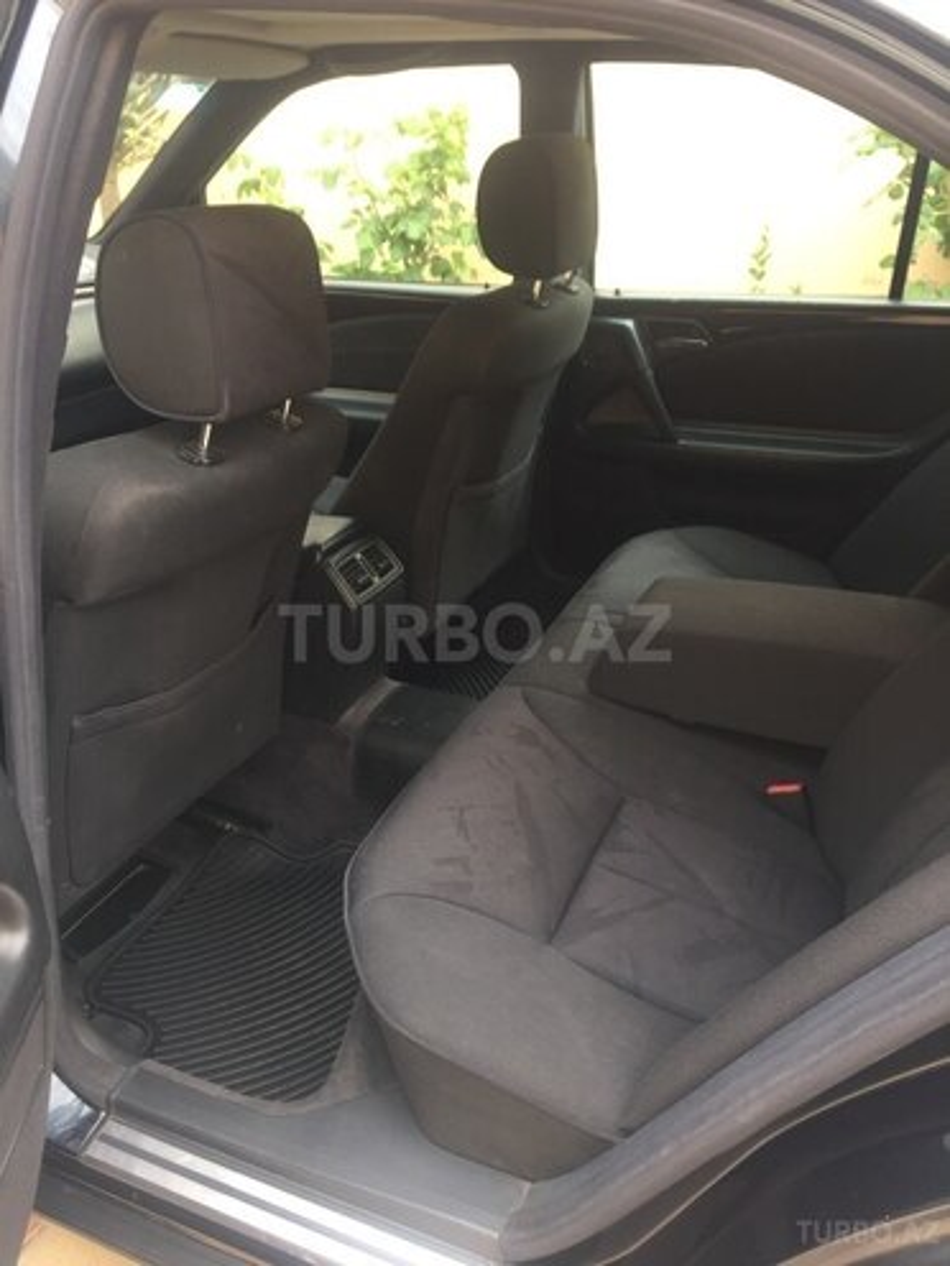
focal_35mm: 29
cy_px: 633
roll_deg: -2.8
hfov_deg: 48.2
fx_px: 1061
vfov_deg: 61.7
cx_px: 475
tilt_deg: -26.9
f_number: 2.2
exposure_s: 1/100
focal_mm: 4.15
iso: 40
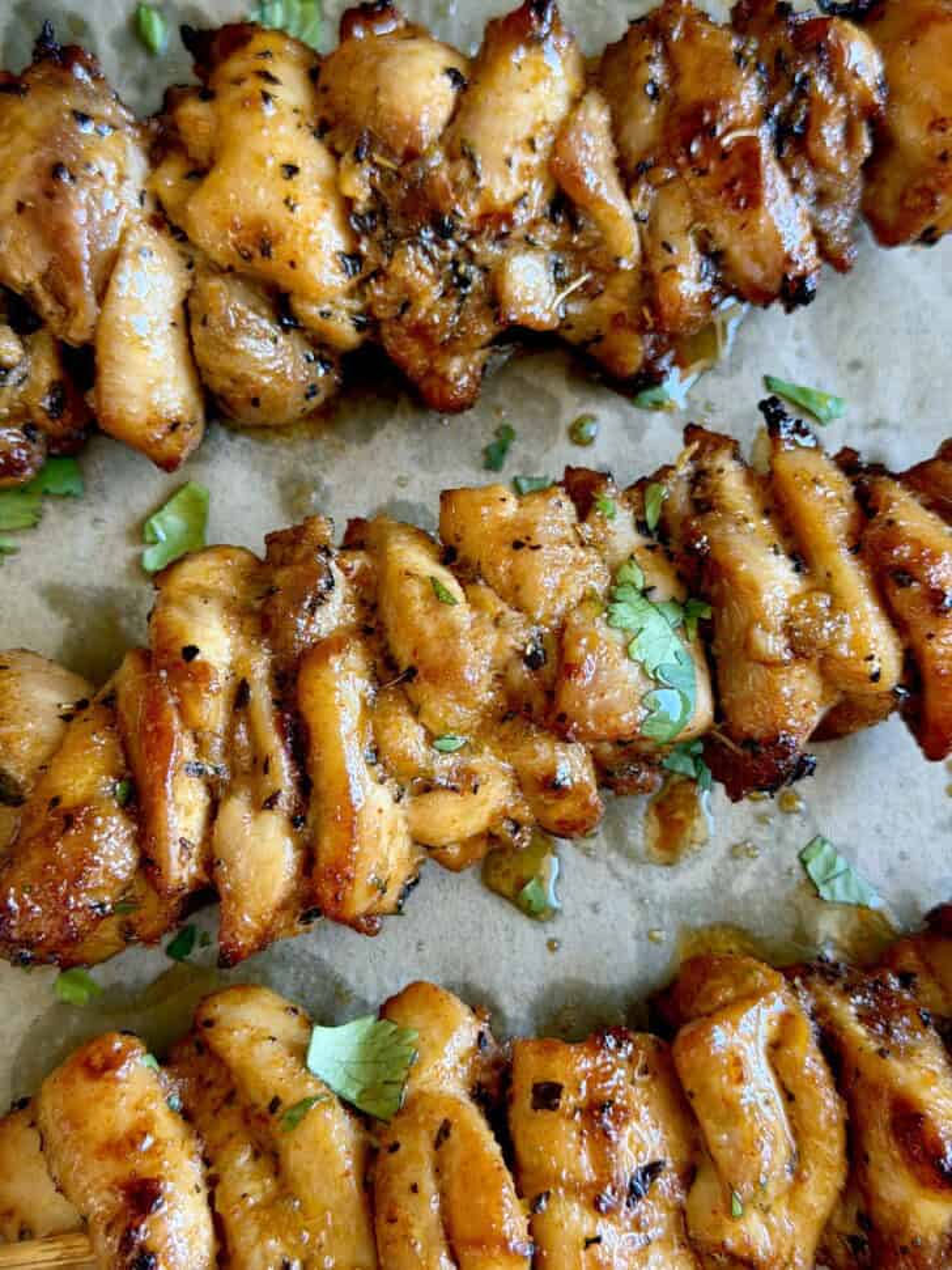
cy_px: 635
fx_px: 1760
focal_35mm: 48
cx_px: 476
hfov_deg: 30.3
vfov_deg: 39.7
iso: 200
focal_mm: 6.8
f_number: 1.8
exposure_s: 1/60
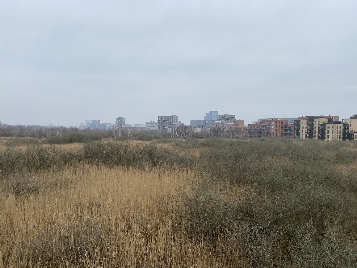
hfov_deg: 67.3
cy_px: 134
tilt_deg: -1.7
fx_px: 268
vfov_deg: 53.1
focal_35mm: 26
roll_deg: -1.4
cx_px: 178
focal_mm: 4.25
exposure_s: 1/1025
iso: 32
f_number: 1.8
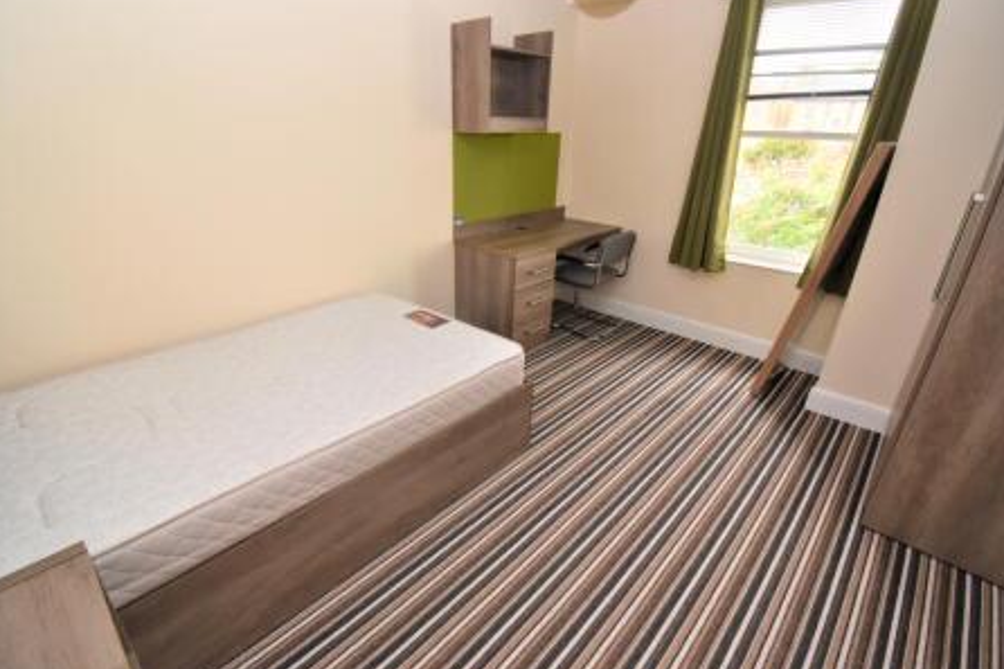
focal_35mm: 16
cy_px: 334
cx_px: 479
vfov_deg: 73.7
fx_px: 446
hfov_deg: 96.7
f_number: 5
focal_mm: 10
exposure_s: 1/100
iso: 800
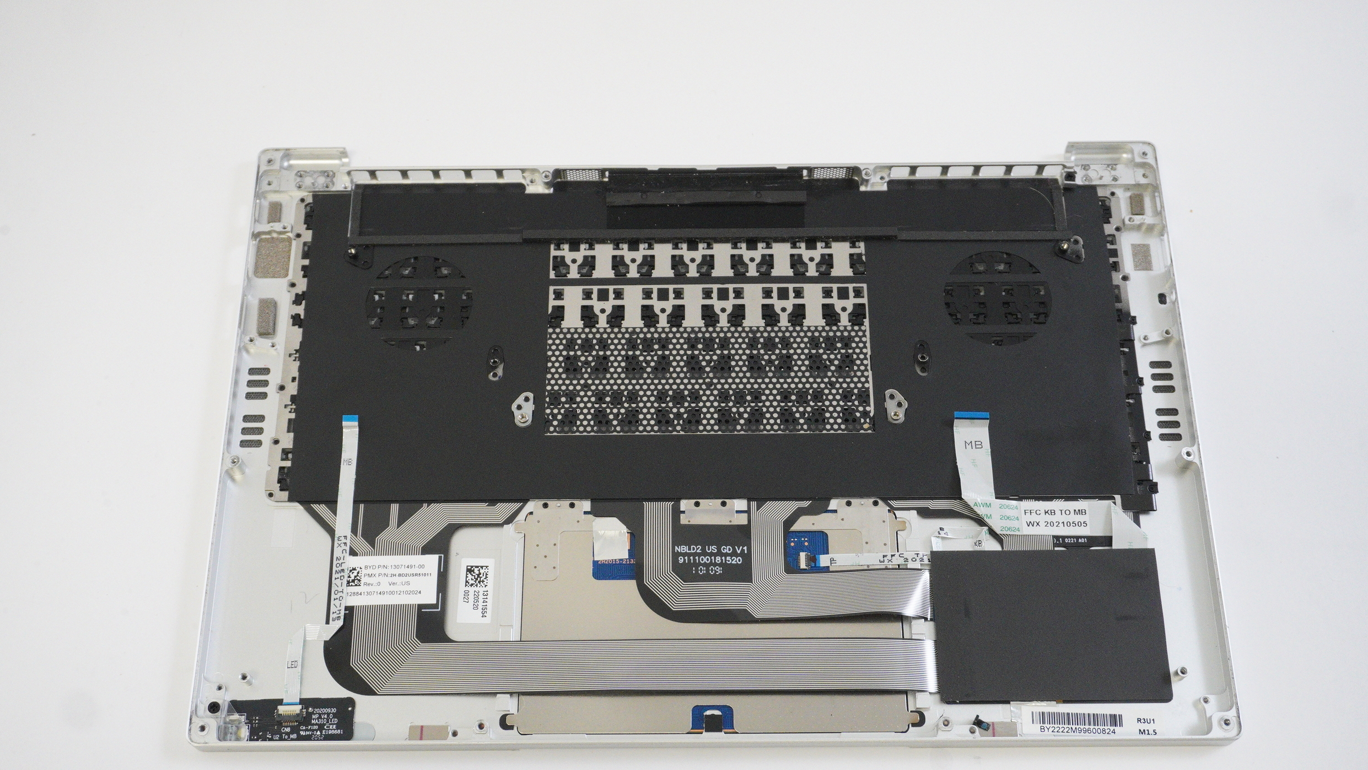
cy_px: 444
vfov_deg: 30.0
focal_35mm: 40
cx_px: 687
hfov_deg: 51.0
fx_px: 1434
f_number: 5.6
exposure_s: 1/160
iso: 3200
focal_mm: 25
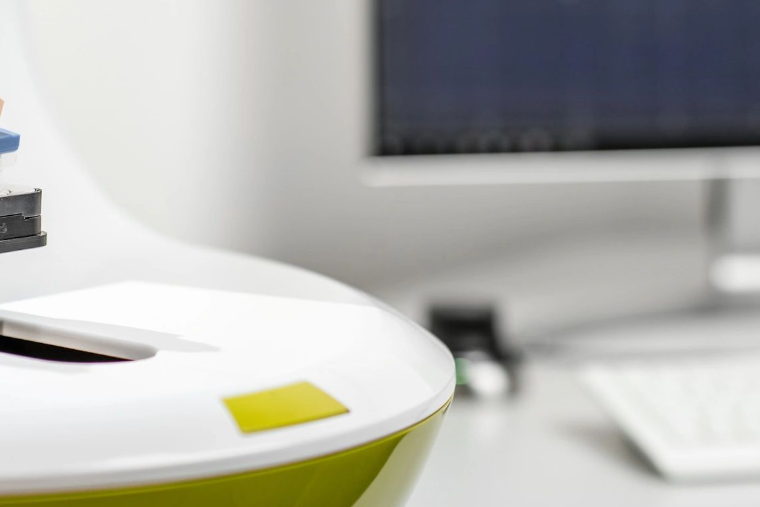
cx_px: 364
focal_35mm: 158
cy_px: 99
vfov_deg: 8.7
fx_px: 3337
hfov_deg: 13.0
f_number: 2.5
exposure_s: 1/200
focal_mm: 85
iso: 100
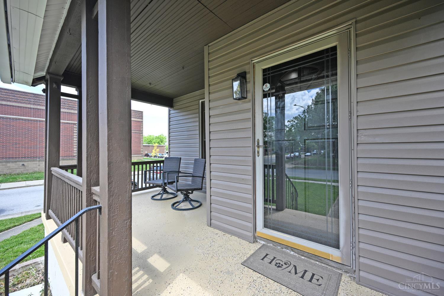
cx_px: 222
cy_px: 148
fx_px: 173
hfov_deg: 104.3
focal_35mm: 14
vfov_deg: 81.2
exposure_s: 1/250
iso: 200
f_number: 5
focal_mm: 14
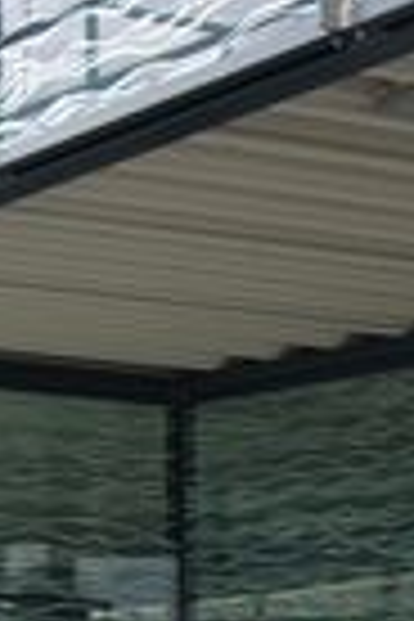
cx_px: 171
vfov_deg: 14.9
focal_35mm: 134
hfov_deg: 10.2
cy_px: 713
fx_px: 2311
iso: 100
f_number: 7.1
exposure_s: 1/60
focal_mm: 24
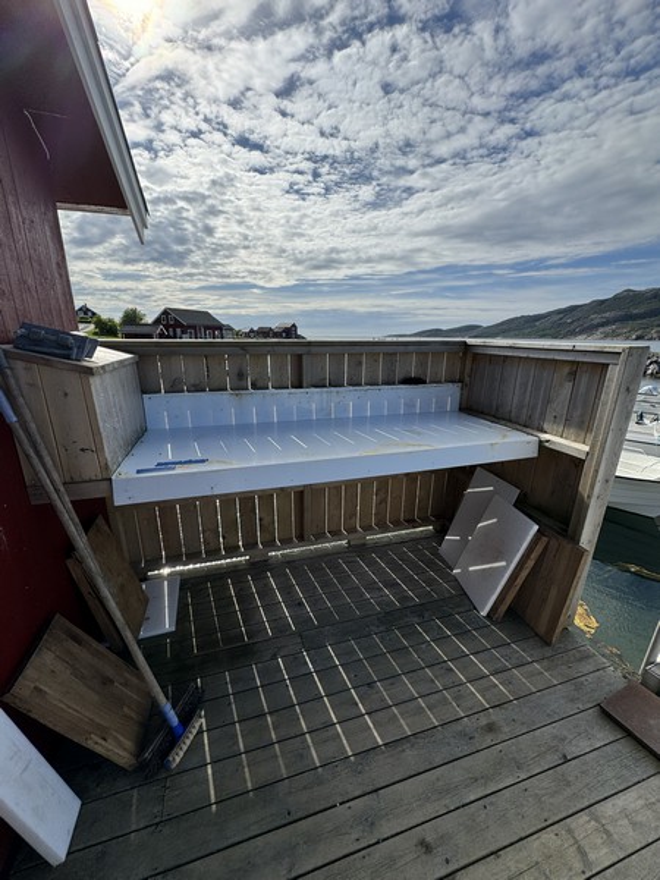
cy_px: 440
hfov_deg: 85.7
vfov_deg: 102.1
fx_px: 356
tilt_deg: -15.6
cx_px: 330
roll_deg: -0.8
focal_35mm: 14
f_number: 2.2
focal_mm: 2.22
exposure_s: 1/2674
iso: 40
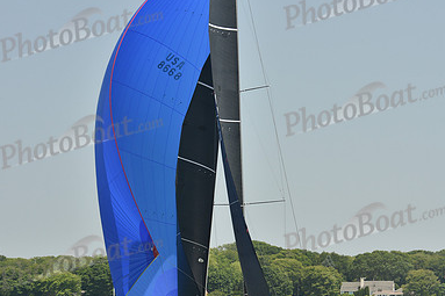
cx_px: 224
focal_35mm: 144
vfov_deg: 9.5
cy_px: 183
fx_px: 1779
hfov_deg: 14.3
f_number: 5.6
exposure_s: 1/640
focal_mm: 95
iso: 250
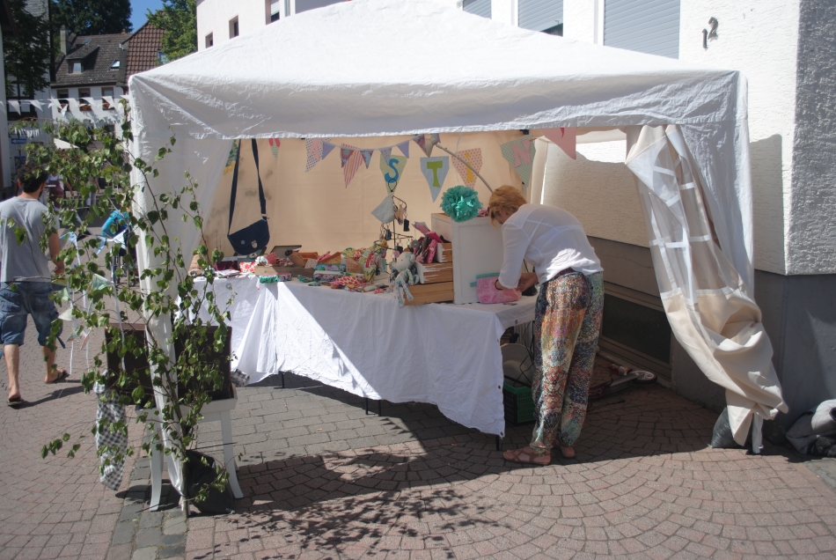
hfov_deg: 57.2
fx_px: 767
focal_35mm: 33
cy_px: 280
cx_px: 418
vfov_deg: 40.1
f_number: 4
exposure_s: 1/1250
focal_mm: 22
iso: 100
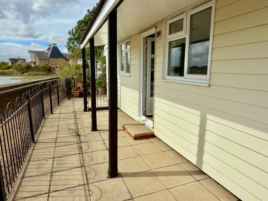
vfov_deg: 58.9
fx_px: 178
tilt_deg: -7.5
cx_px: 134
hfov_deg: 73.9
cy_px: 100
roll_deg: +0.2
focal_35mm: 23
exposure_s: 1/3115
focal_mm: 2.22
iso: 16
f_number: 2.2
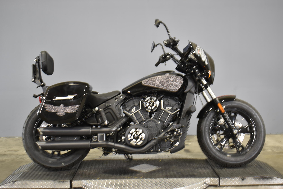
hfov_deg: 42.3
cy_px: 94
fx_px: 365
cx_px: 142
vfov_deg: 28.9
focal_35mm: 46
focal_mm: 31
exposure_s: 1/13
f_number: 4.2
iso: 400
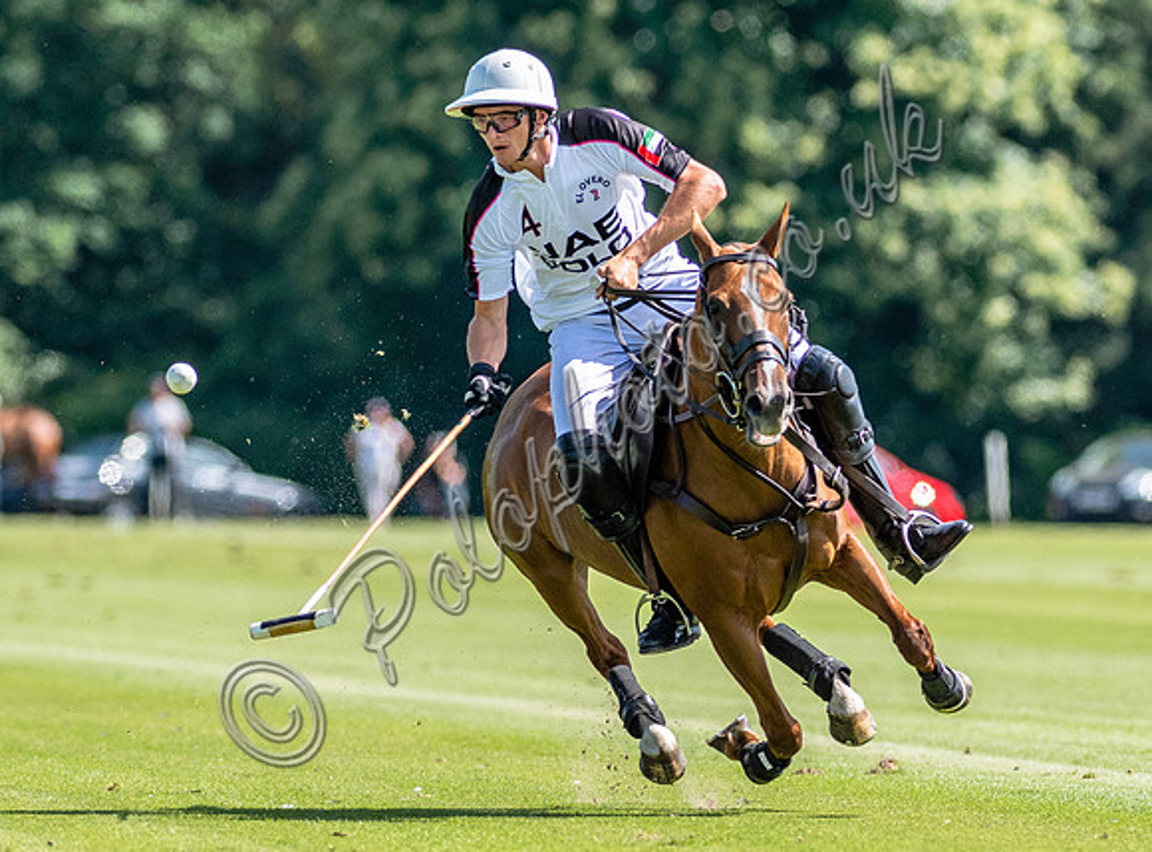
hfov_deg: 2.8
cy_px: 629
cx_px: 795
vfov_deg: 2.1
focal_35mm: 718
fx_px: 23764
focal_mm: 300
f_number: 4
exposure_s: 1/5000
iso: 400
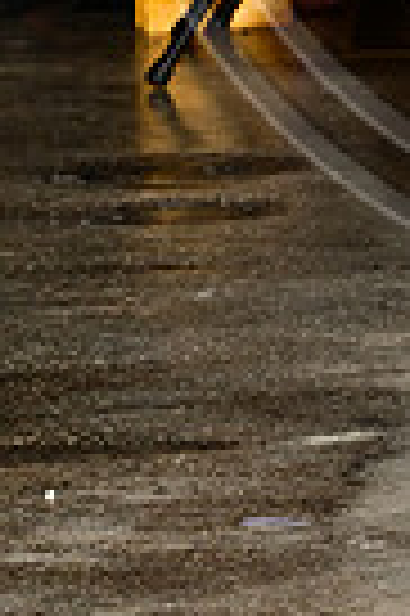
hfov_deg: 3.5
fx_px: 6662
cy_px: -292
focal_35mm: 389
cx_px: 689
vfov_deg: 5.3
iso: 1000
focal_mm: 92
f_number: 6.3
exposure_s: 1/125
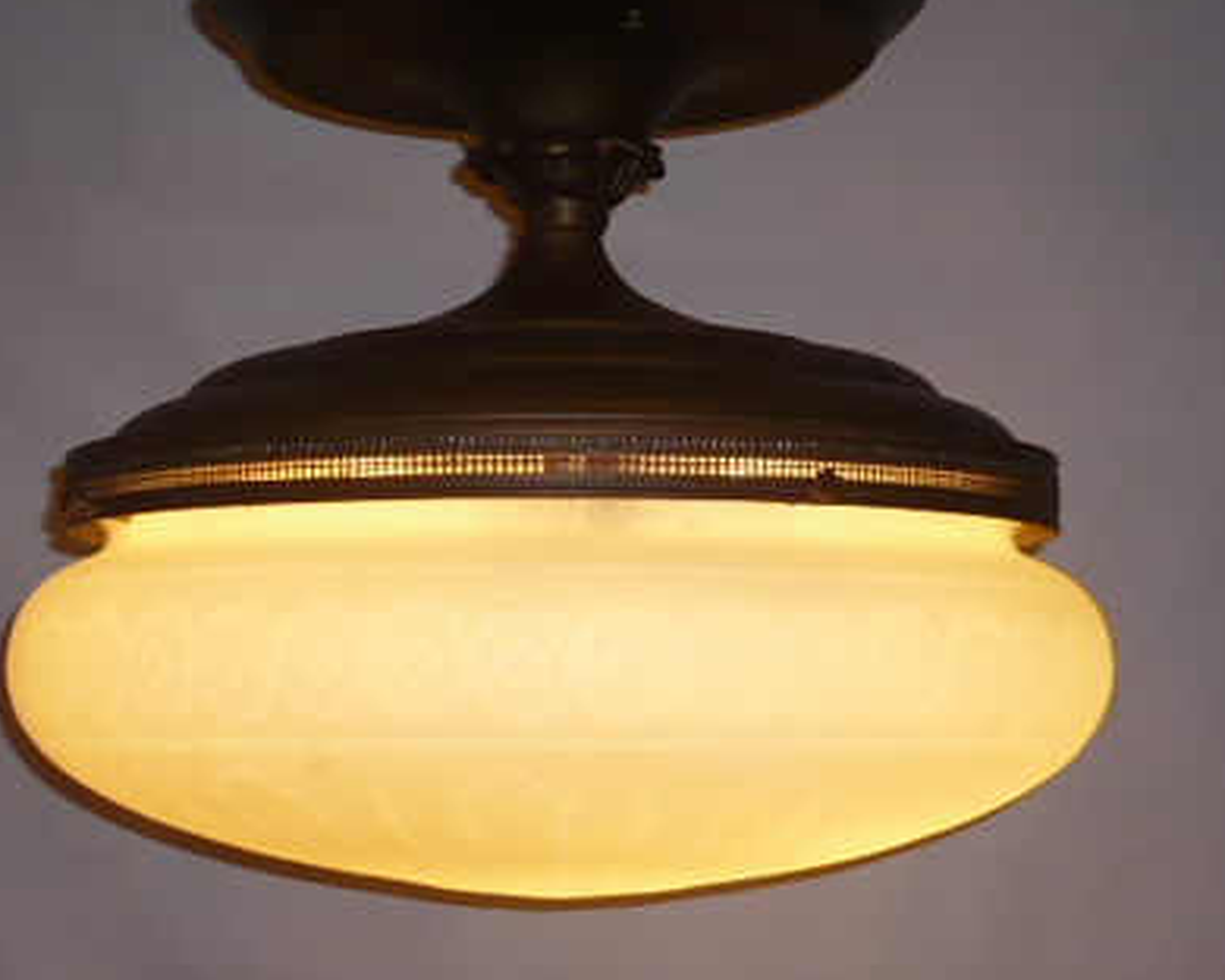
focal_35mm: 88
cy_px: 437
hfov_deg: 21.7
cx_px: 569
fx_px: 3190
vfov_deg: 17.5
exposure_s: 1/30
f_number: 3
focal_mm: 6.6
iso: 100
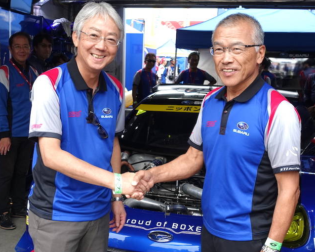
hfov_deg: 38.0
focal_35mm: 49
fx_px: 457
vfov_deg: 30.8
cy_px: 126
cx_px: 149
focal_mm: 13.53
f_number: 4
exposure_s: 1/250
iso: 400
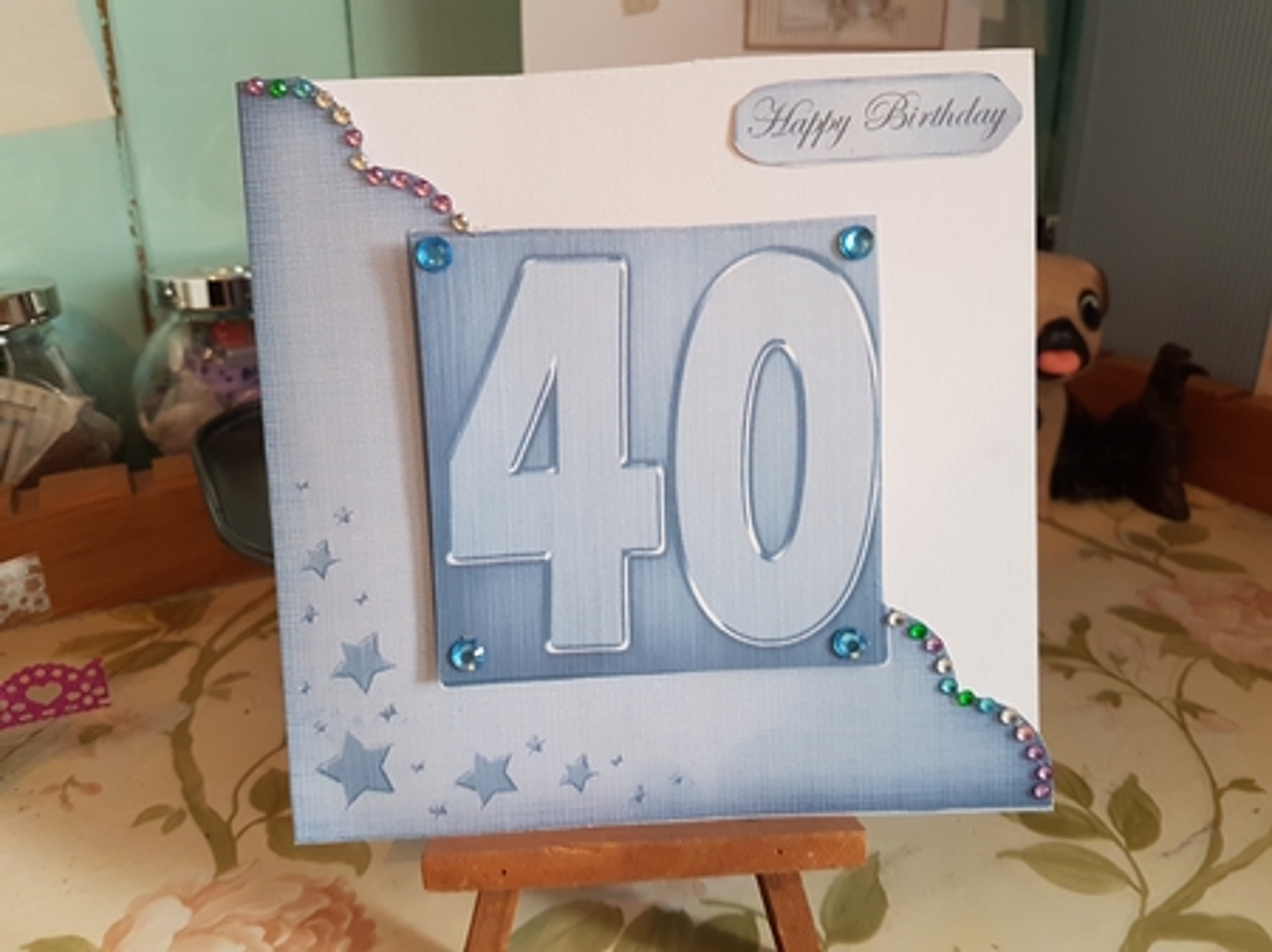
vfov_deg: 53.0
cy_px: 476
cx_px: 636
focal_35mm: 26
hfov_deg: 67.3
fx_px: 955
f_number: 1.7
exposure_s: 1/25
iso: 160
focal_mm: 4.2
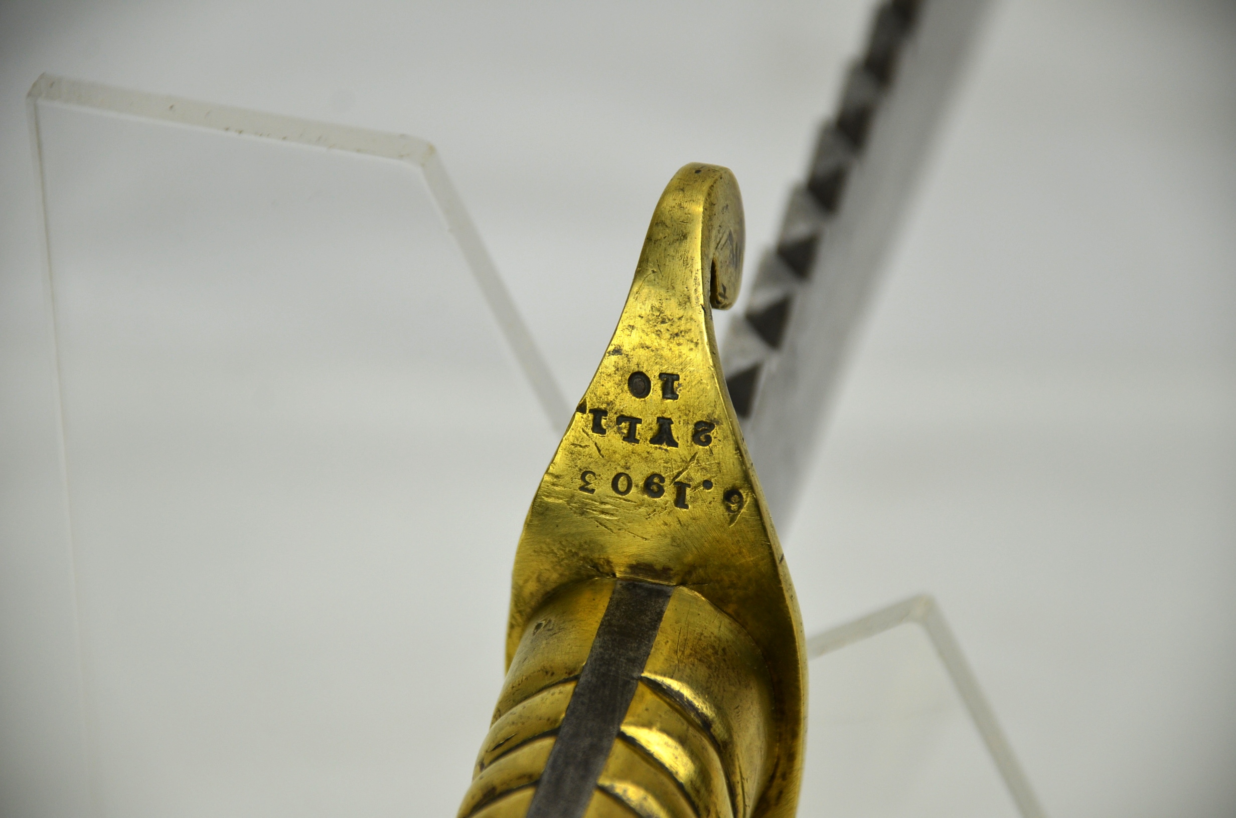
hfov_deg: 10.2
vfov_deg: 6.8
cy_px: 409
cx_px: 618
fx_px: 6938
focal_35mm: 202
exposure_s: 1/250
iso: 450
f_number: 5.6
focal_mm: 135
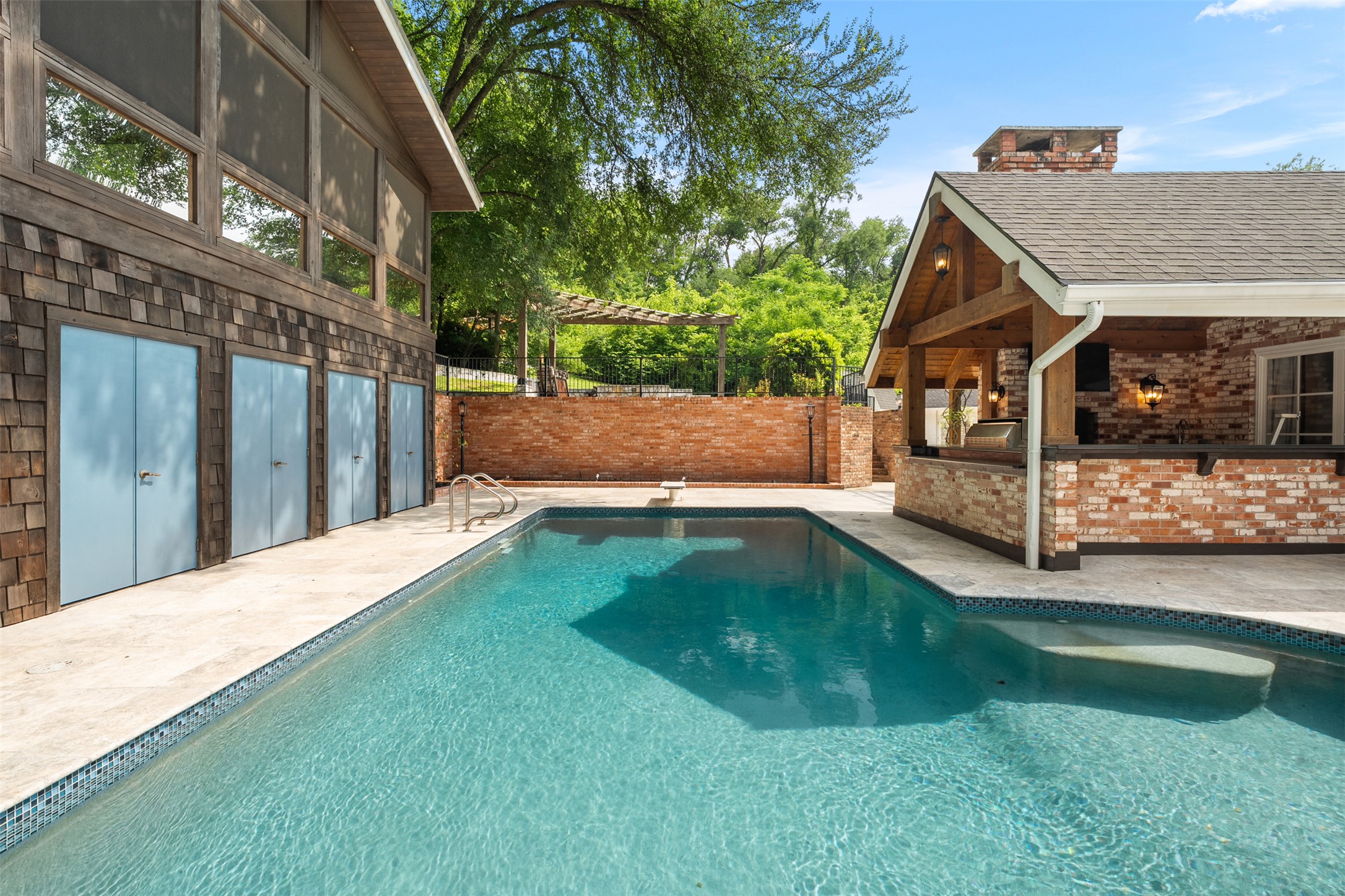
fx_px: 598
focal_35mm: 16
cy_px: 448
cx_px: 672
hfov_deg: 96.7
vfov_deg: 73.7
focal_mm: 16
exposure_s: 1/125
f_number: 9
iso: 320
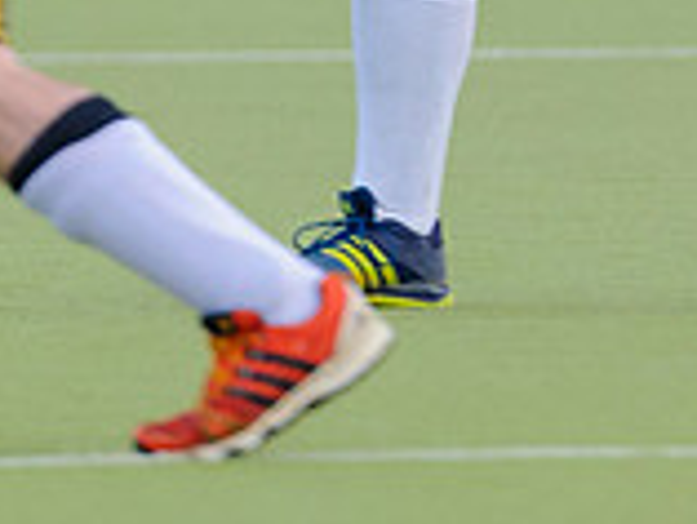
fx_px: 31818
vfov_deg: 0.9
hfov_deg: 1.3
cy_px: -121
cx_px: -906
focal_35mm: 1579
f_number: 3.2
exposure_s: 1/1600
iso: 400
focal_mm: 200
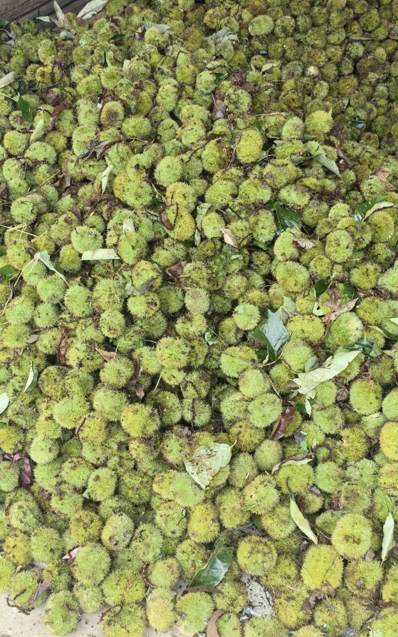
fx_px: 728
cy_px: 305
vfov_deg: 47.2
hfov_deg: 30.4
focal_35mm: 42
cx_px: 146
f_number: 1.9
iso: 50
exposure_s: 1/187
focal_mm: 5.52
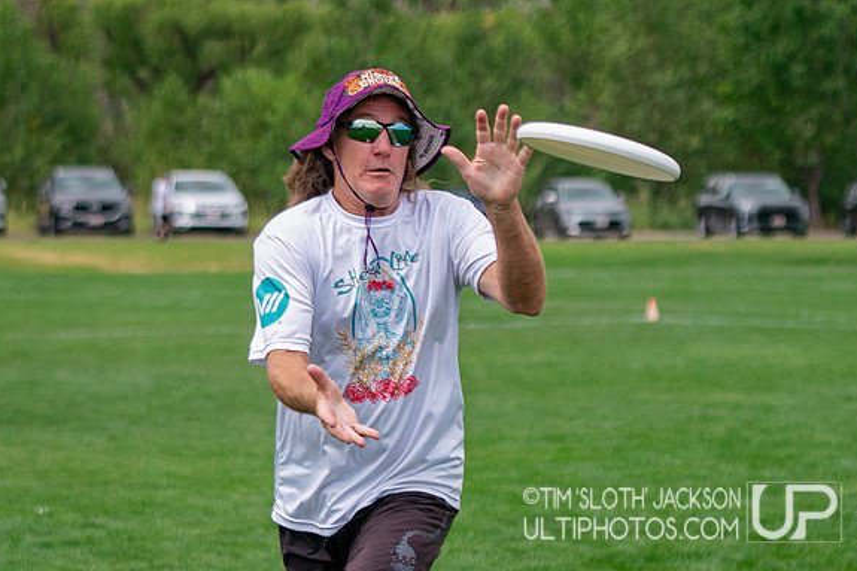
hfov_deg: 11.7
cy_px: 424
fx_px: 4188
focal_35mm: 176
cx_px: 371
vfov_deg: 7.8
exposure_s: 1/10000
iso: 640
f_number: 2.8
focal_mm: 70
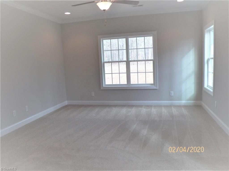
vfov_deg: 49.7
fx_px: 185
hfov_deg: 63.5
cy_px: 86
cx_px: 114
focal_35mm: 28
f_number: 2.8
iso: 125
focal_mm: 4.9
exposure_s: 1/100
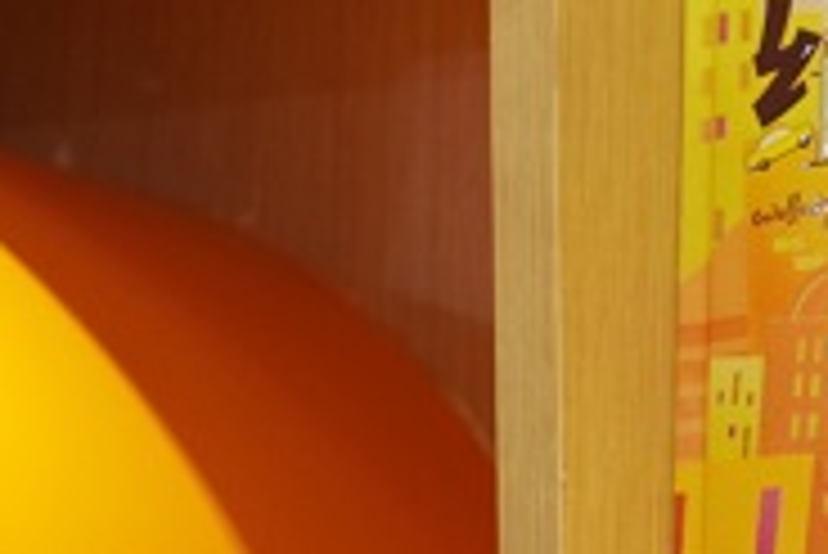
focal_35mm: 418
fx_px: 9621
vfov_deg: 3.3
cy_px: 926
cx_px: 2097
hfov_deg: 4.8
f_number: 4.5
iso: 400
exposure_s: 1/40
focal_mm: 77
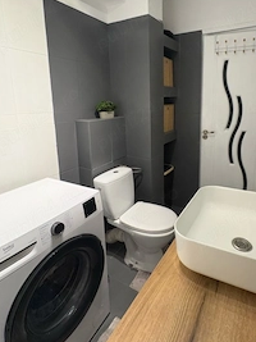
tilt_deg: -9.0
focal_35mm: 21
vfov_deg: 78.0
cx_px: 163
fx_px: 207
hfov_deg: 62.4
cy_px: 134
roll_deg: +0.5
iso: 500
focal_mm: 2.22
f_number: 2.2
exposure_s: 1/60
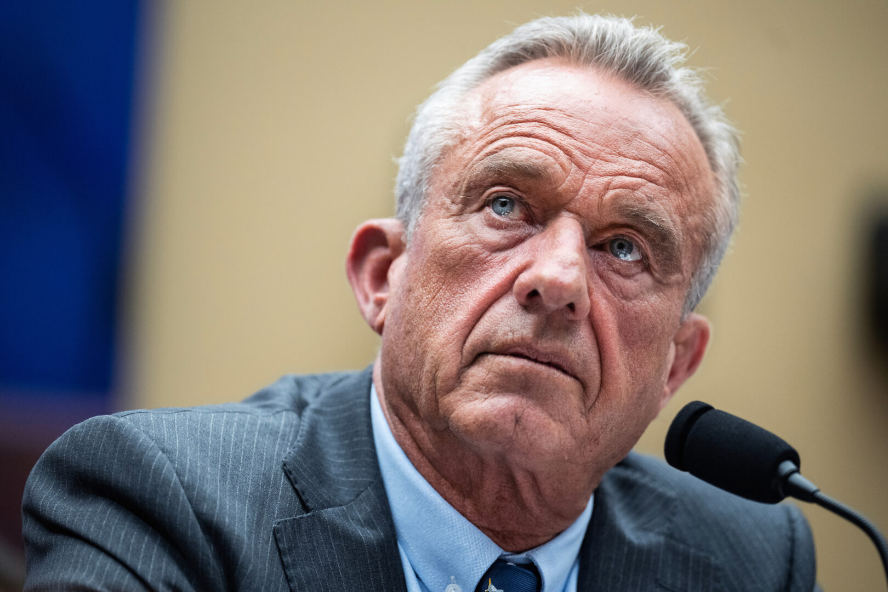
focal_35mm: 173
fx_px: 4267
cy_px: 296
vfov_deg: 7.9
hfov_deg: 11.9
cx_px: 444
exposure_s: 1/500
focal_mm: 173
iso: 2500
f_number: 2.8
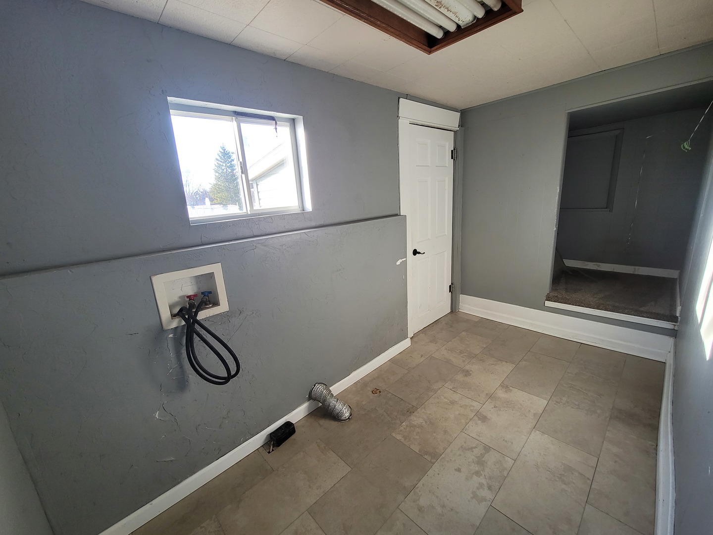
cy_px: 268
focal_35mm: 13
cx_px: 356
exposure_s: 1/60
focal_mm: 2.2
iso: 160
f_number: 2.2
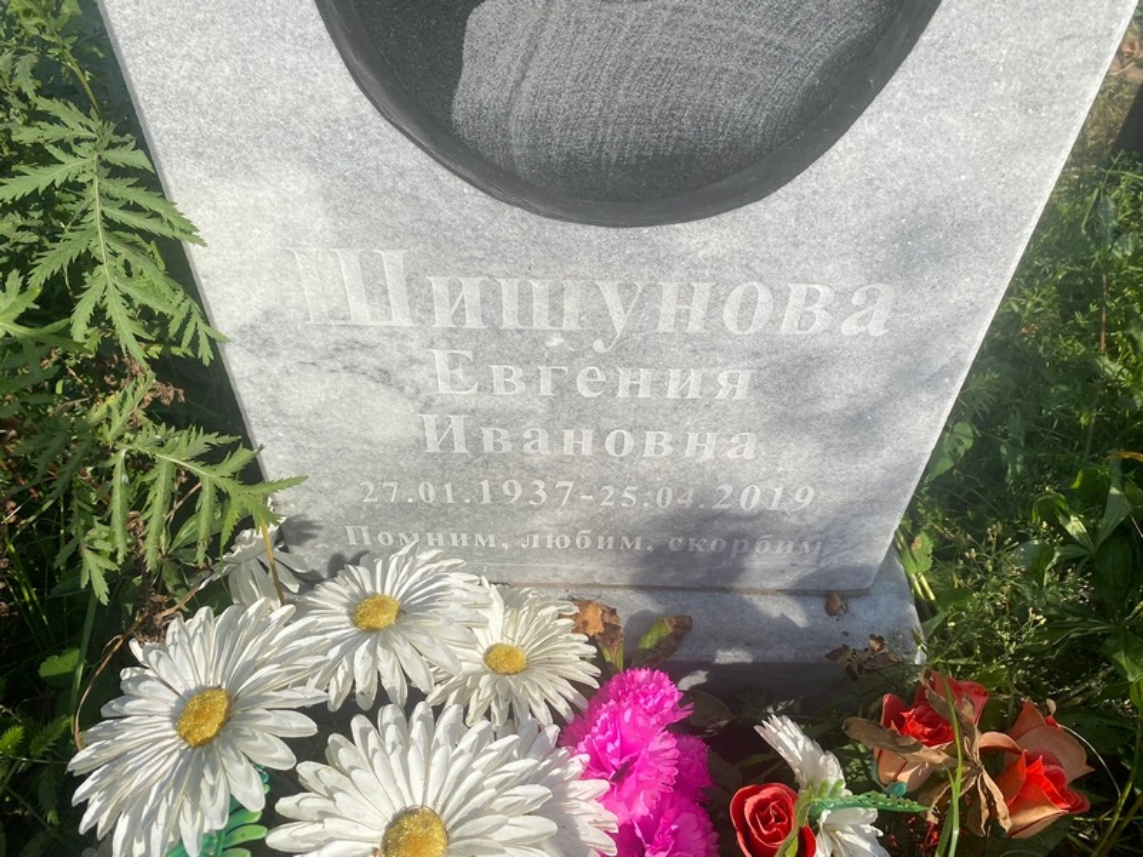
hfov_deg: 67.3
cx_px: 572
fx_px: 859
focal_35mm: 26
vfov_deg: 53.1
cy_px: 428
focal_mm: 4.25
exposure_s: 1/2817
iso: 32
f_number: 1.8
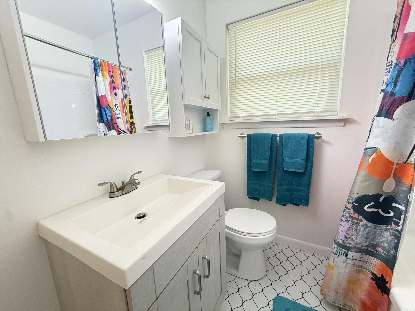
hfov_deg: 102.1
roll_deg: +2.0
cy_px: 156
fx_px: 168
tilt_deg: -10.8
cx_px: 208
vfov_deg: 85.7
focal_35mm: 14
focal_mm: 2.22
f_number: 2.2
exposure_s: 1/60
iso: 320
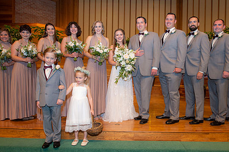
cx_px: 130
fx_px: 184
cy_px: 84
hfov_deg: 63.4
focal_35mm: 29
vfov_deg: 44.9
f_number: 3.5
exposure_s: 1/160
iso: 800
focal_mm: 19
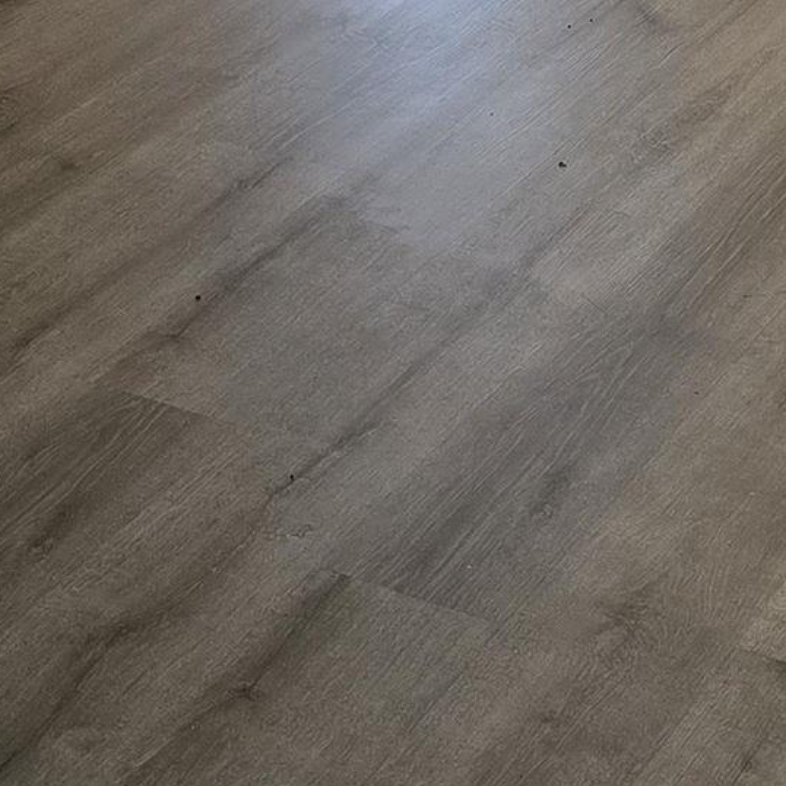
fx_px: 2980
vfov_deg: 13.5
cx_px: 507
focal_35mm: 116
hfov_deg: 15.0
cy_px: -608
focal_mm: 6.3
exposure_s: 1/120
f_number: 1.7
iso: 160
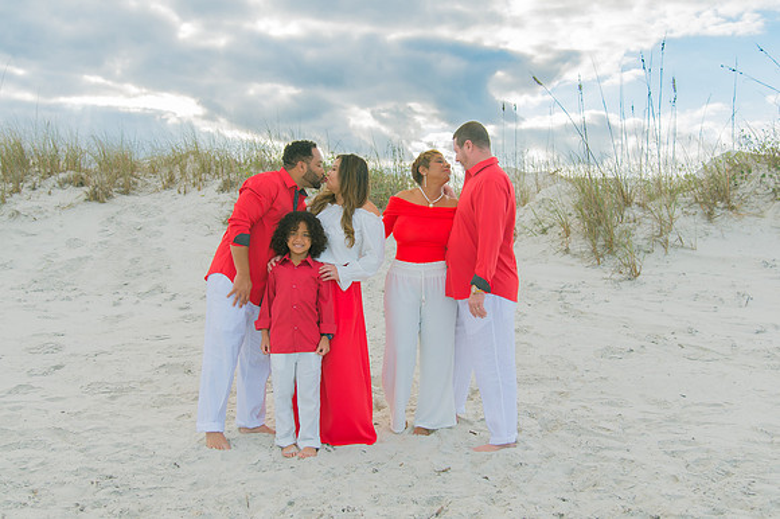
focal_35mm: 38
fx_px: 833
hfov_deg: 50.2
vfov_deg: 34.6
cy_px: 244
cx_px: 391
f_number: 4
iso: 100
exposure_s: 1/200
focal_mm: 34
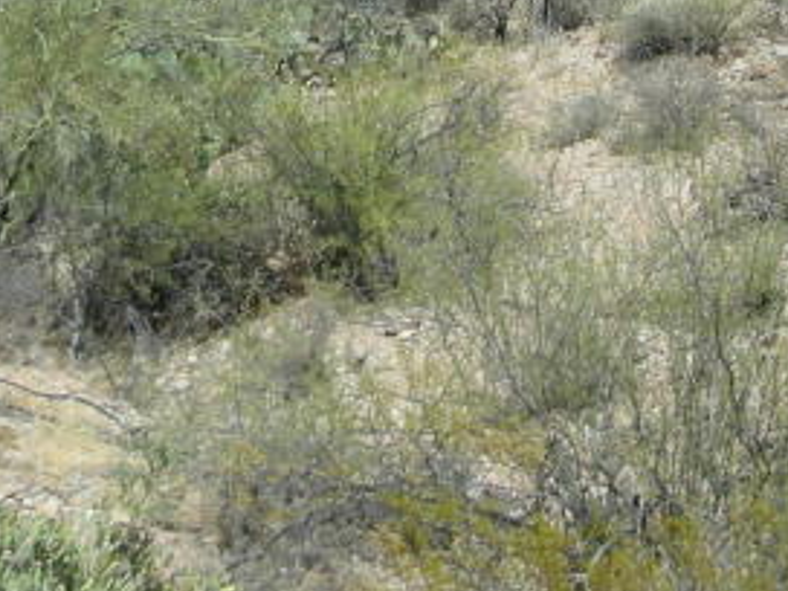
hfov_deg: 19.0
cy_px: -232
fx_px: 2345
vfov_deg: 13.7
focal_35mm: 103
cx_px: 220
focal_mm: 5.8
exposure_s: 1/104
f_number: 8.5
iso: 50
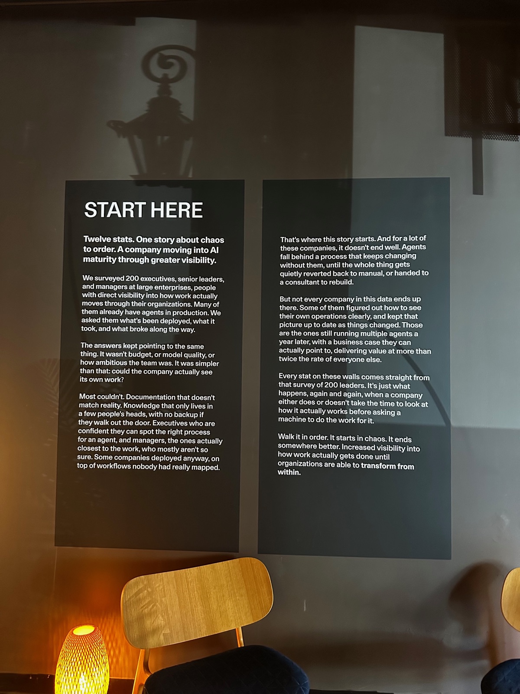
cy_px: 347
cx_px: 260
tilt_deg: +3.3
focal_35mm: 24
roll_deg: -0.9
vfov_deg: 71.6
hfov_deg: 56.8
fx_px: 481
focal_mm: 6.86
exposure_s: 1/40
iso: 1000
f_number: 1.78
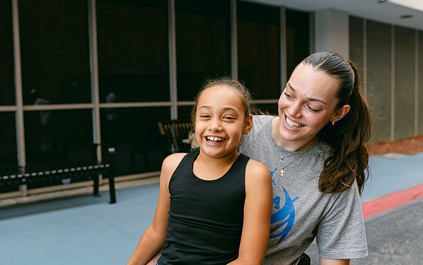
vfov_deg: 35.3
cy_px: 125
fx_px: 415
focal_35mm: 36
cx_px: 211
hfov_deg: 54.0
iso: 250
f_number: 4
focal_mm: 35
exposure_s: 1/125
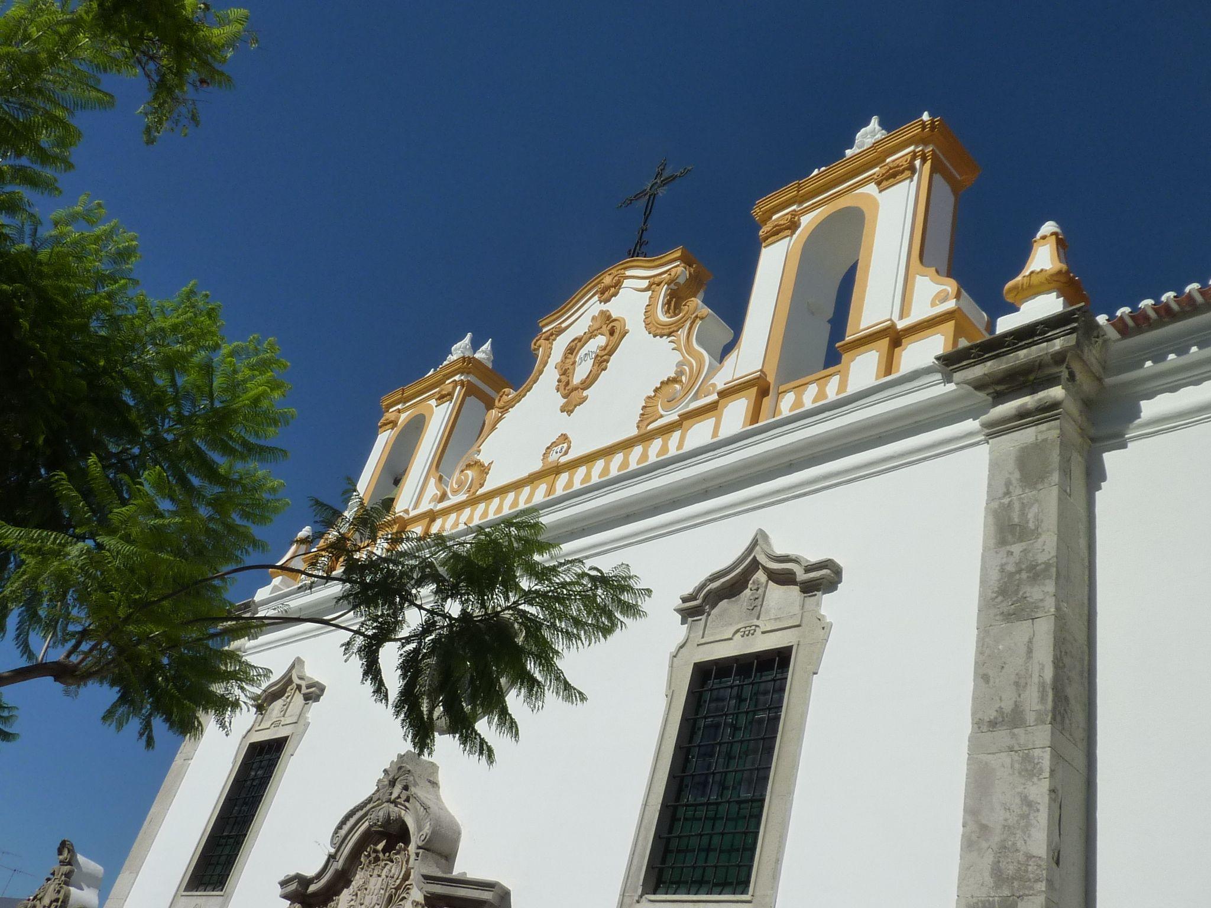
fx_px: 1119
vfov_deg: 44.2
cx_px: 606
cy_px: 454
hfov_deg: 56.8
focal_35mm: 32
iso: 125
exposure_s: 1/1000
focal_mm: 4.1
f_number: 5.6
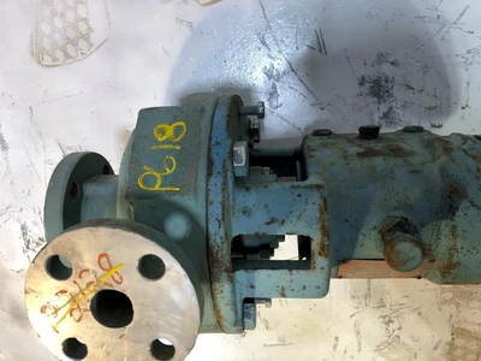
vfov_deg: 49.7
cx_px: 240
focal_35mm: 28
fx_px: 389
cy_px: 180
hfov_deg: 63.4
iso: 50
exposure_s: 1/120
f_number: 1.8
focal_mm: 4
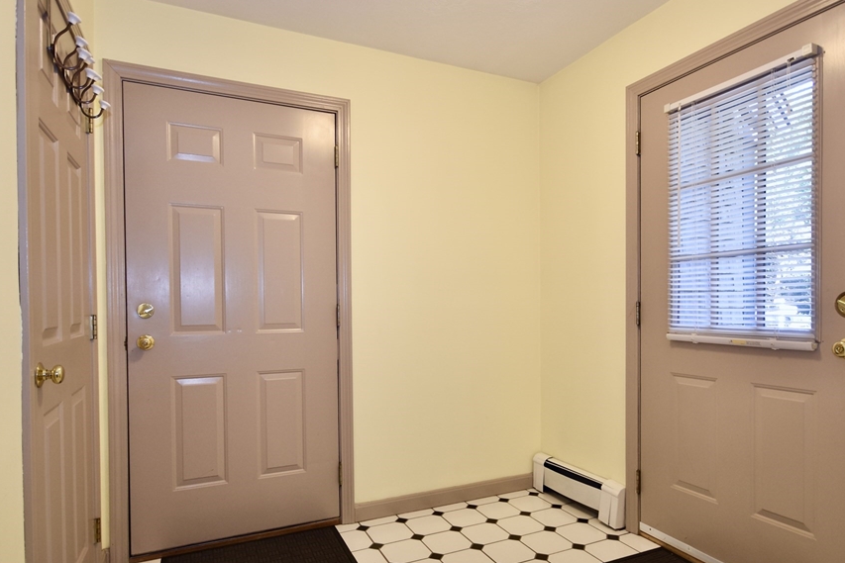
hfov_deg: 89.6
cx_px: 470
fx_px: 423
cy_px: 308
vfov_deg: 67.3
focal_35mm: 18
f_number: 4
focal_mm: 10
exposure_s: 1/60
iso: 320
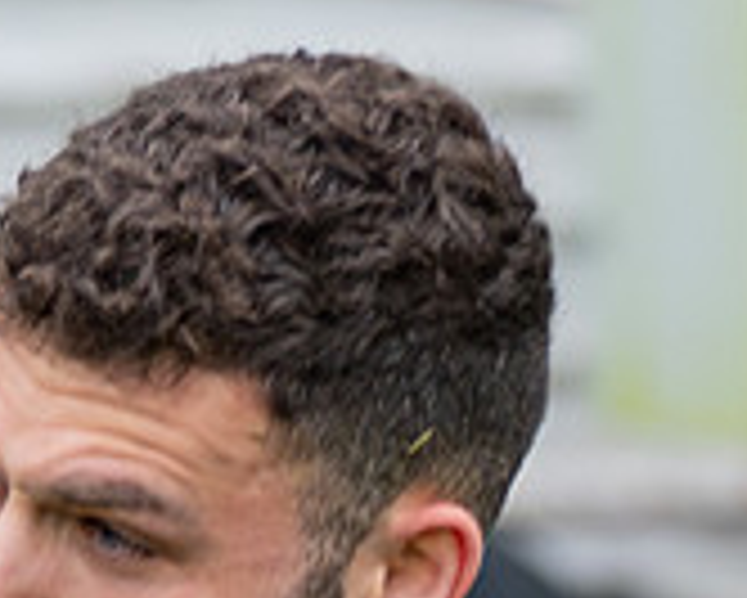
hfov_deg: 2.0
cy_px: 553
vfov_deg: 1.6
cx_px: 619
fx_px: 21480
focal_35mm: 971
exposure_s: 1/640
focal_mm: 89
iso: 1250
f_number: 2.7
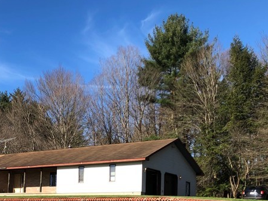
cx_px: 11
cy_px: 194
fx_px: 495
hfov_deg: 28.7
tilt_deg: +5.0
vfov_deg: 22.2
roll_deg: -3.2
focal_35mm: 64
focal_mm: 3.99
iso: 20
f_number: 1.8
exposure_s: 1/1185
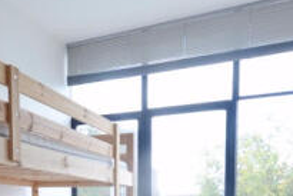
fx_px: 391
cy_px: 257
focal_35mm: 48
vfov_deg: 24.4
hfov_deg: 41.0
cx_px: 167
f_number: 5.6
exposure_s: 1/125
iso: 280
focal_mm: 10
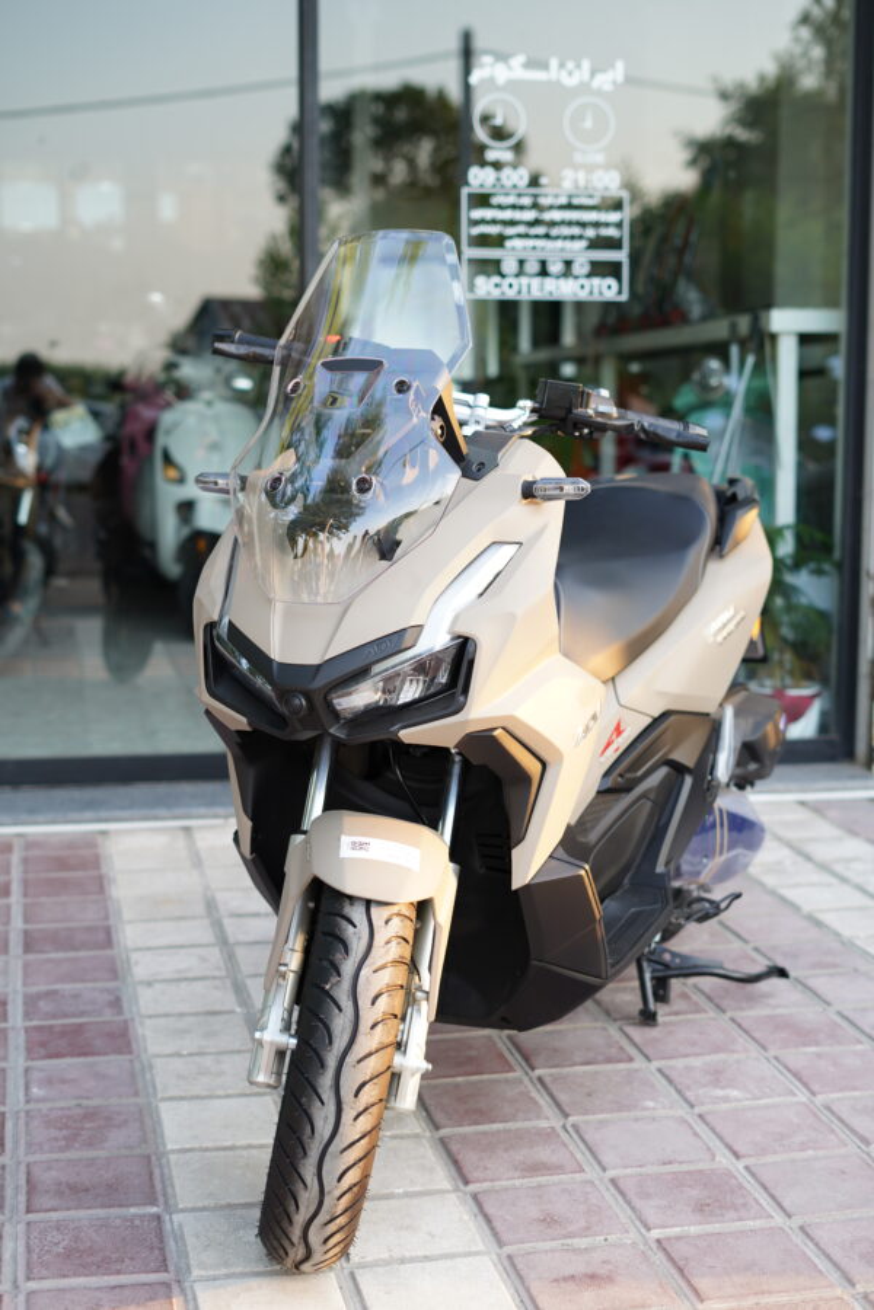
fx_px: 1821
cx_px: 437
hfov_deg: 27.0
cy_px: 655
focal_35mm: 50
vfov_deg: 39.6
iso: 160
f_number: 2.8
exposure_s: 1/80
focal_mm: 50
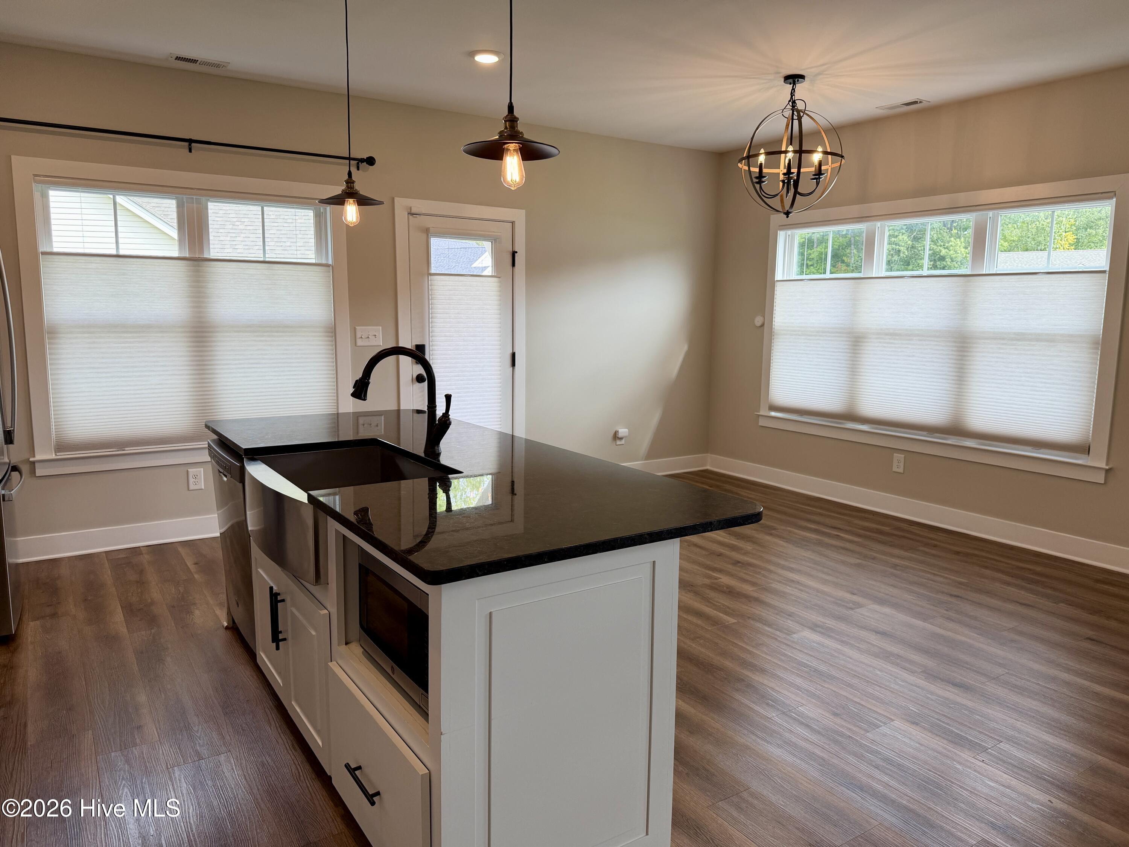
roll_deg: -0.2
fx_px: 783
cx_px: 564
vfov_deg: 56.8
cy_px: 424
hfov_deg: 71.6
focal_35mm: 24
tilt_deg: -7.9
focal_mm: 6.76
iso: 80
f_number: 1.78
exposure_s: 1/170
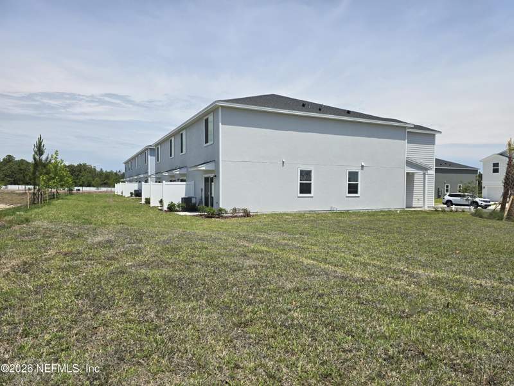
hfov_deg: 73.9
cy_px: 193
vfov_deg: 58.9
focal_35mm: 23
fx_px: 342
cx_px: 257
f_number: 1.7
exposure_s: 1/1311
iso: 12
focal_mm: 6.3
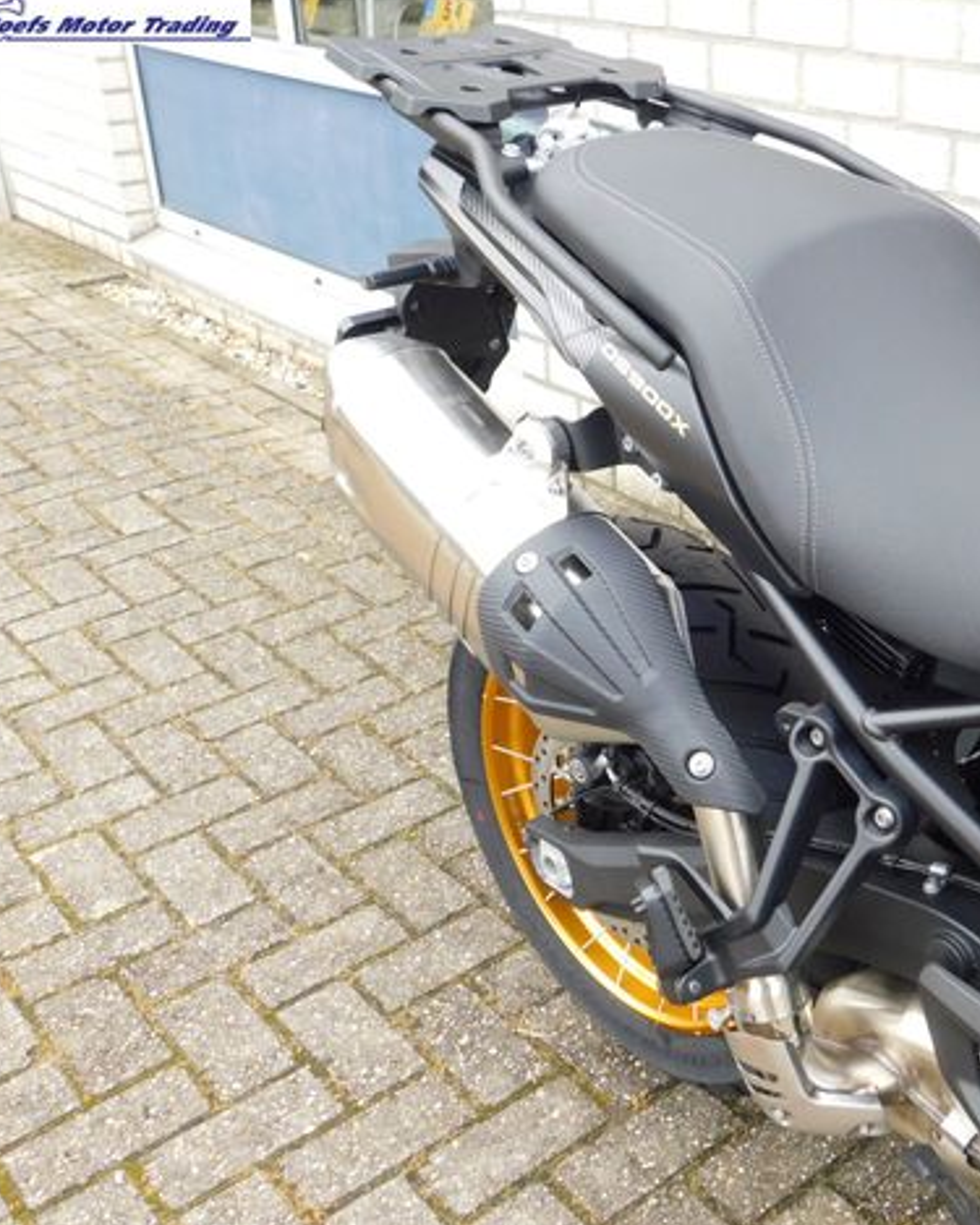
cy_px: 611
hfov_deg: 36.3
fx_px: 1451
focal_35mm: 40
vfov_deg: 45.8
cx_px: 753
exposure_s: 1/125
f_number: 3.2
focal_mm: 5.3
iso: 125
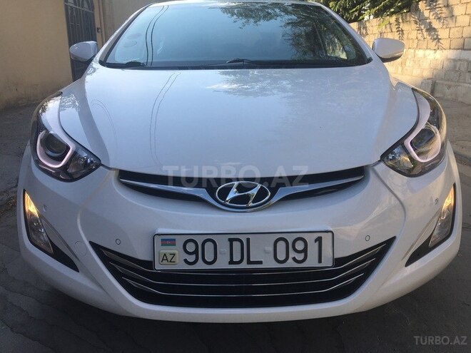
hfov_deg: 61.7
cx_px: 236
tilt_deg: -19.2
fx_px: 395
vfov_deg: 48.2
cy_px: 176
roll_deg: -0.5
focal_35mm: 29
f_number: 2.2
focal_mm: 4.15
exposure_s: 1/490
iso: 25
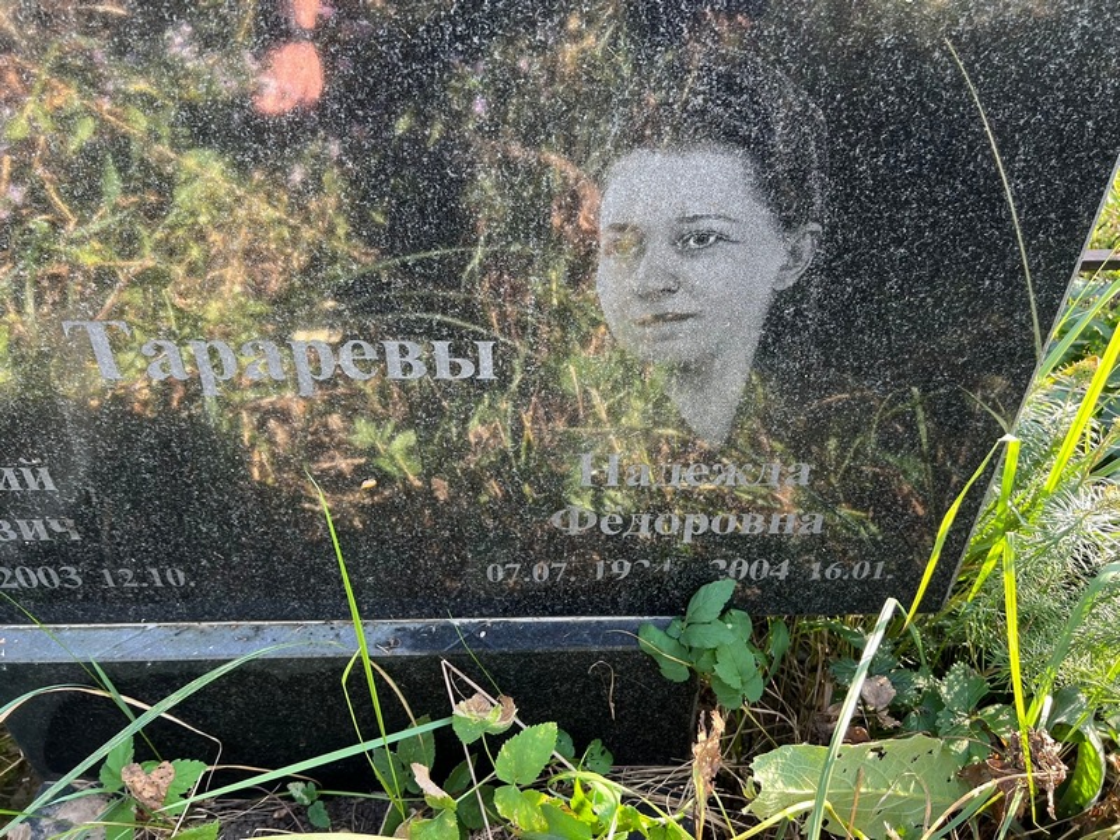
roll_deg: -0.6
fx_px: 841
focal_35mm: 26
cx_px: 560
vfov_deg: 53.1
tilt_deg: -35.0
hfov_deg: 67.3
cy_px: 420
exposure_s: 1/121
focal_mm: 5.7
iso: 32
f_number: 1.5
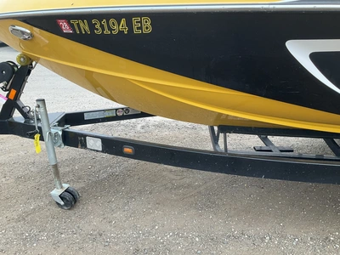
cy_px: 128
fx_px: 285
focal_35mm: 29
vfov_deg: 48.2
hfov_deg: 61.7
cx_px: 170
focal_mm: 3
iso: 20
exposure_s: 1/140
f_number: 1.8
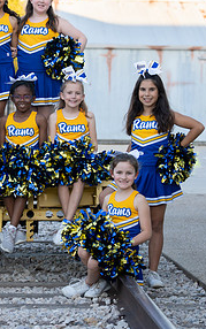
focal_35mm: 148
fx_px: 1328
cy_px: 125
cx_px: 3
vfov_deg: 14.1
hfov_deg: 8.8
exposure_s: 1/320
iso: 320
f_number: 3.5
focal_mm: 70
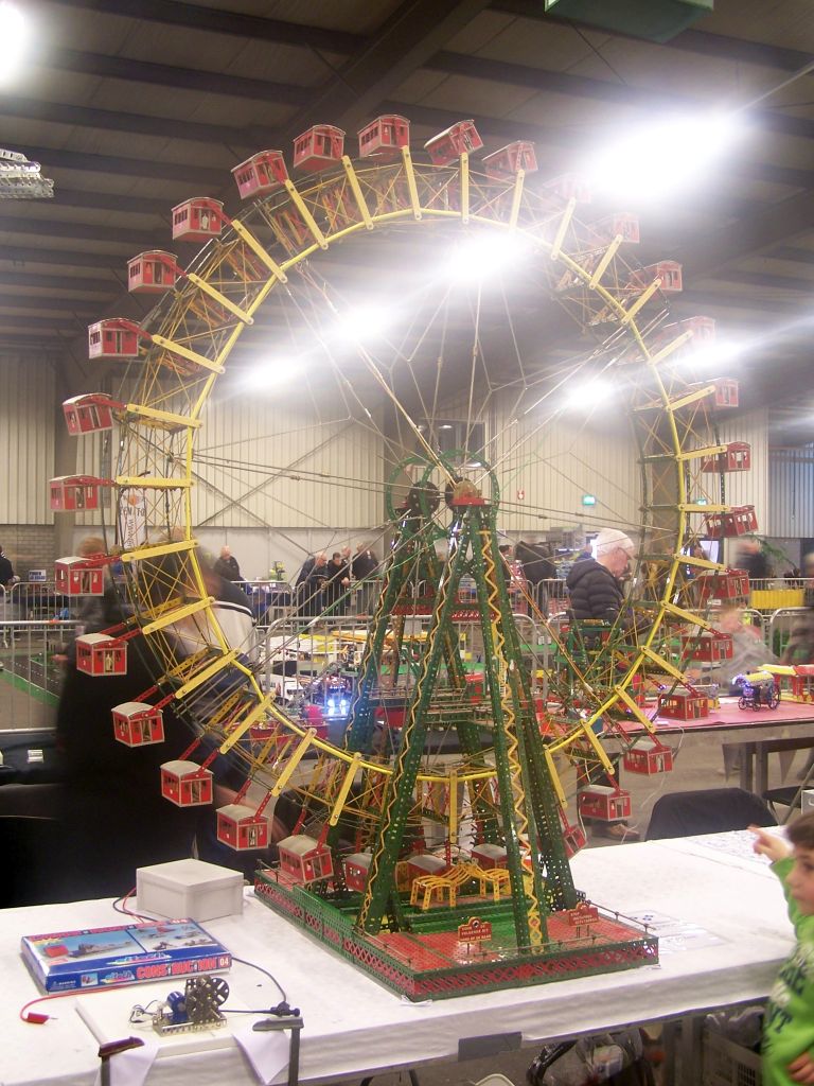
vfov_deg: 46.8
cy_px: 543
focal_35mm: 40
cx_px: 407
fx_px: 1254
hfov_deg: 36.0
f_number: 2.8
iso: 80
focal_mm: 6.7
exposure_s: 1/2
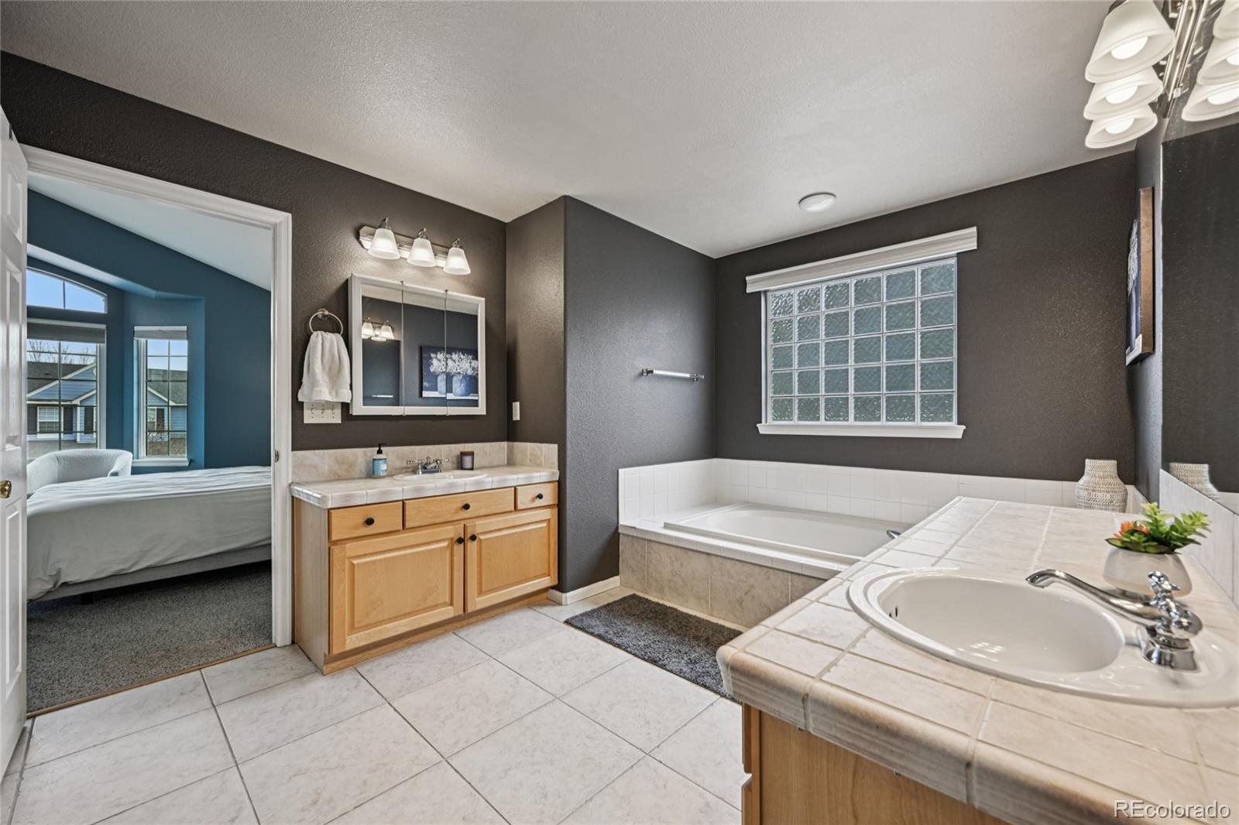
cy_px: 412
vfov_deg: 81.2
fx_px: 482
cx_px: 620
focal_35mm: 14
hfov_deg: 104.3
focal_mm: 14
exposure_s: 1/15
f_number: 8
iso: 90
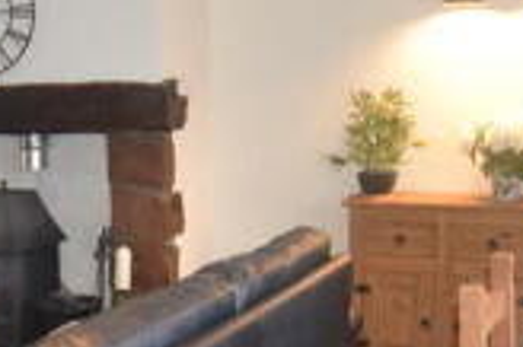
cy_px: 256
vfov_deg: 18.8
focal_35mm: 72
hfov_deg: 26.9
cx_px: 33
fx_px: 1045
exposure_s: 1/60
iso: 1800
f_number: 4.5
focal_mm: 12
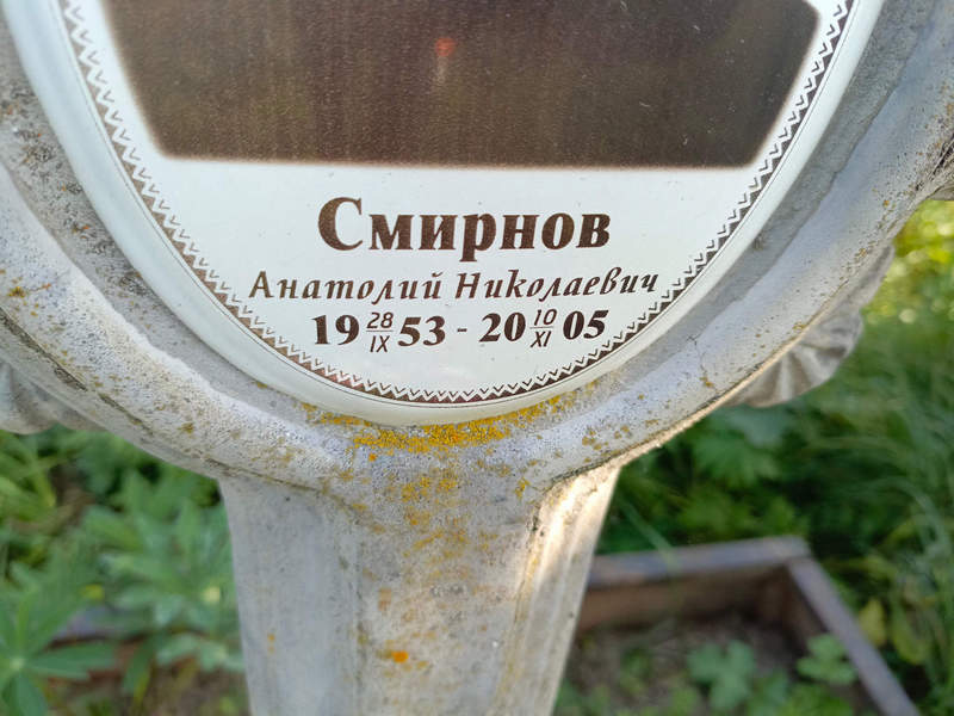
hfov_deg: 69.4
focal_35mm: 25
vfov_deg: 54.9
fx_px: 689
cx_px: 477
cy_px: 358
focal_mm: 4.76
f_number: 1.69
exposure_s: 1/172
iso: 112
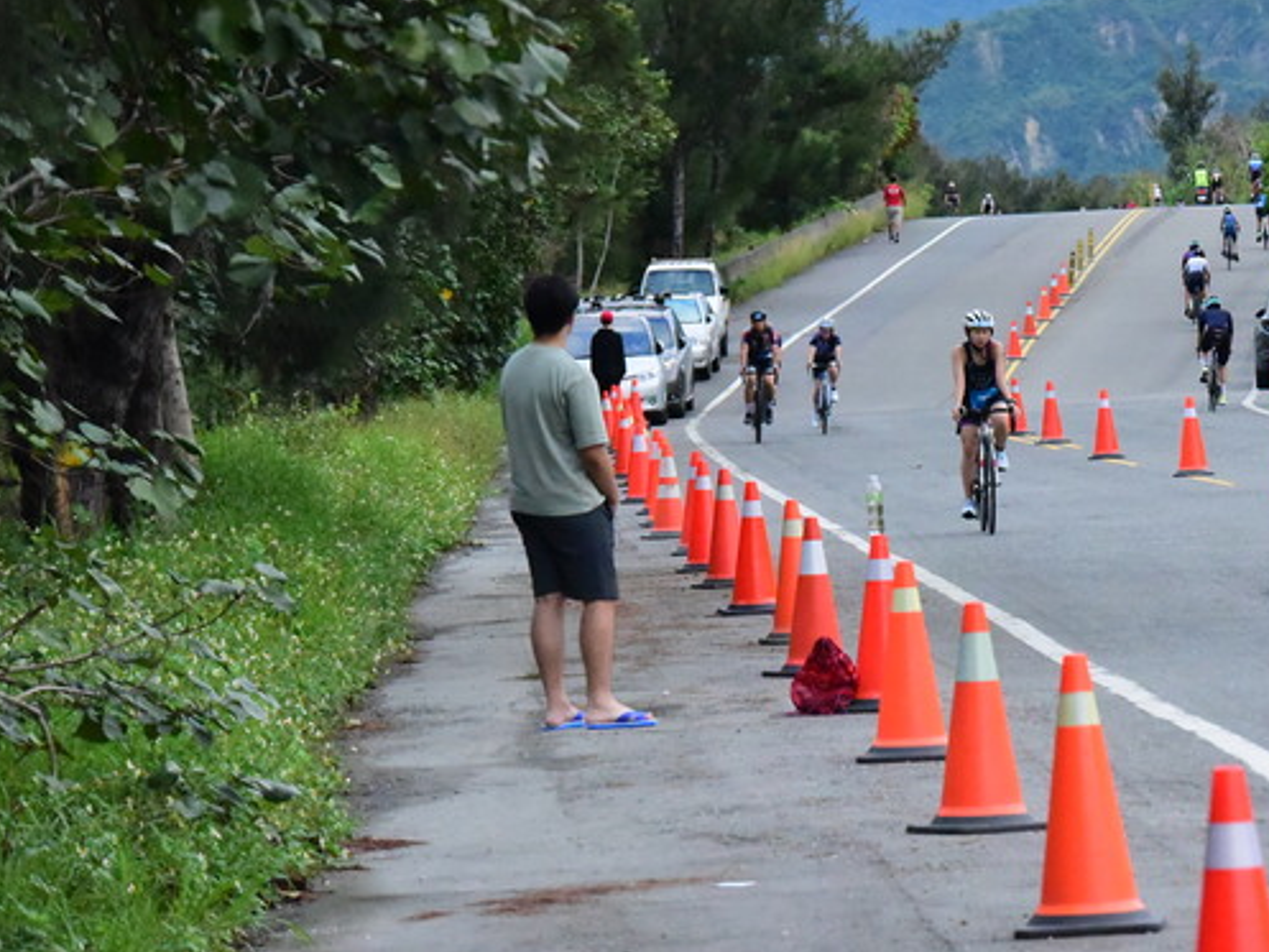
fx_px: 8030
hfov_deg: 9.0
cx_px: 980
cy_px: 359
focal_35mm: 219
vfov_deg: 6.8
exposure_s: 1/4000
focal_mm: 145
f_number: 9
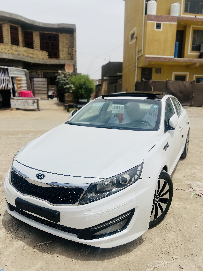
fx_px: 203
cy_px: 136
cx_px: 102
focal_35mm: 26
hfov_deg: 53.1
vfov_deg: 67.3
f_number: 1.5
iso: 50
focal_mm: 5.7
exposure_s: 1/12658
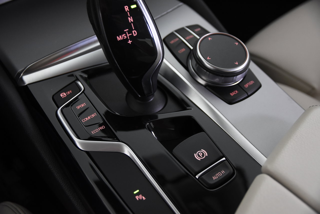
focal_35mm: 46
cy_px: 107
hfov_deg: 42.3
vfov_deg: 28.9
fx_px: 413
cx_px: 160
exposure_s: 1/50
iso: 1600
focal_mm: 31
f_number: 3.5
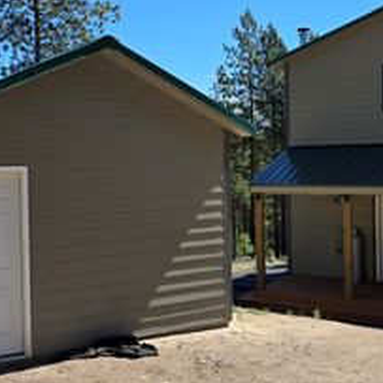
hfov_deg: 33.9
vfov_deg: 34.0
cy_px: 186
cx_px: 225
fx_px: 626
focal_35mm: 50
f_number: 1.7
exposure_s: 1/3677
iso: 80
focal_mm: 6.3
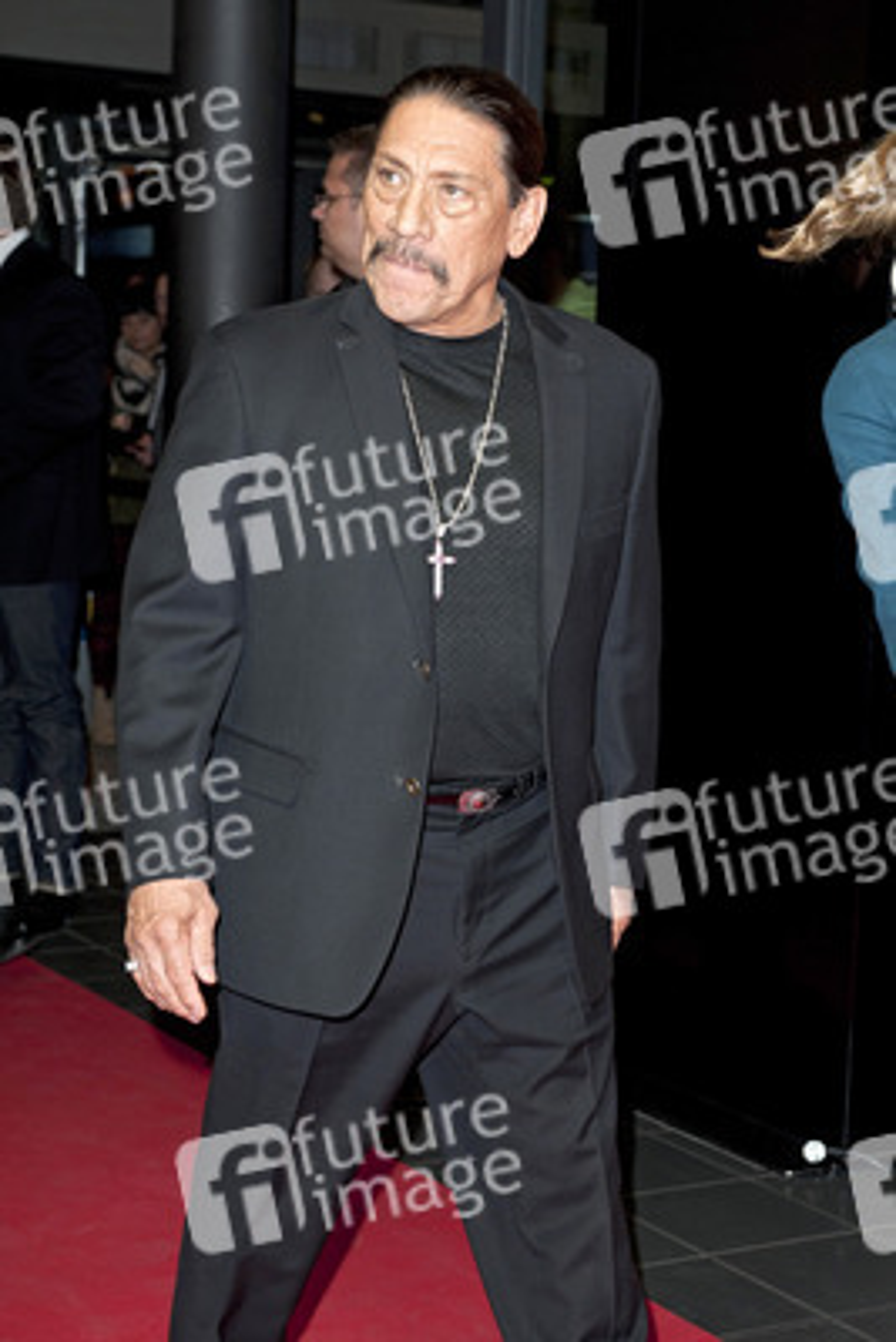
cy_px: 671
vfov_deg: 32.4
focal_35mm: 62
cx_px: 448
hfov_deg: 21.9
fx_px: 2312
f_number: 5
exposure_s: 1/250
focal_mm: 62
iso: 800
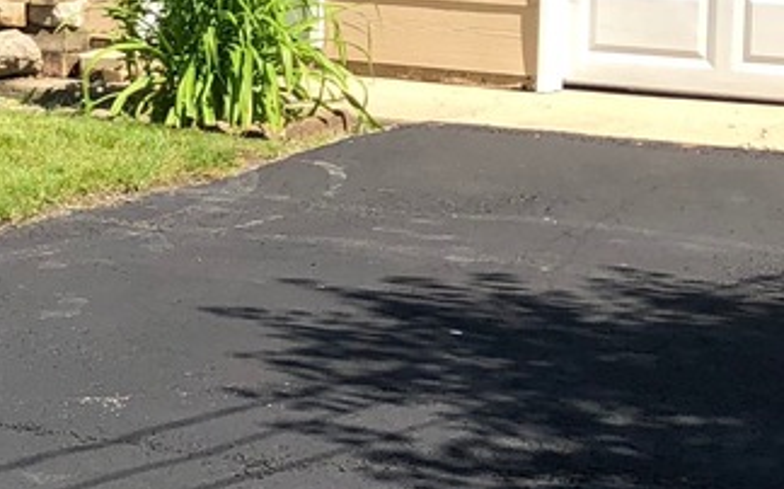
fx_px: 2818
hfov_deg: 14.6
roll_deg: -0.9
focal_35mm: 132
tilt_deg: -3.9
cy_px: -56
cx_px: -450
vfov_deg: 9.8
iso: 20
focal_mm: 3.99
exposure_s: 1/952
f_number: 1.8
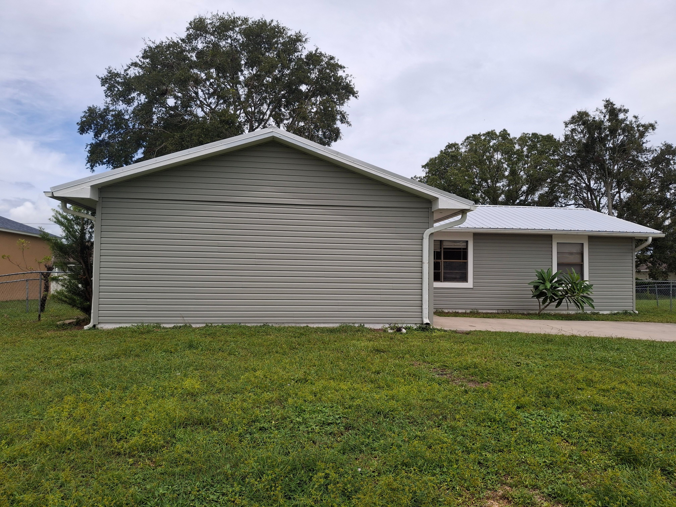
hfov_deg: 69.4
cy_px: 254
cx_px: 338
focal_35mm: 25
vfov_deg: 54.9
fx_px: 488
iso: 32
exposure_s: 1/2217
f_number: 1.8
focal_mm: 4.69
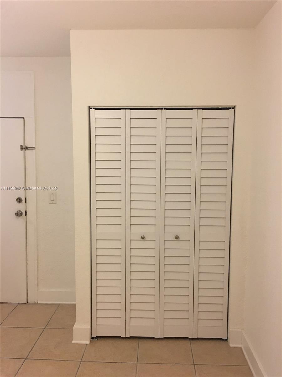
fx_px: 315
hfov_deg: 48.2
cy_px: 188
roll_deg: +0.1
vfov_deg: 61.7
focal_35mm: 29
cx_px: 141
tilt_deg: -4.2
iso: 80
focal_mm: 4.15
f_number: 2.2
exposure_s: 1/10
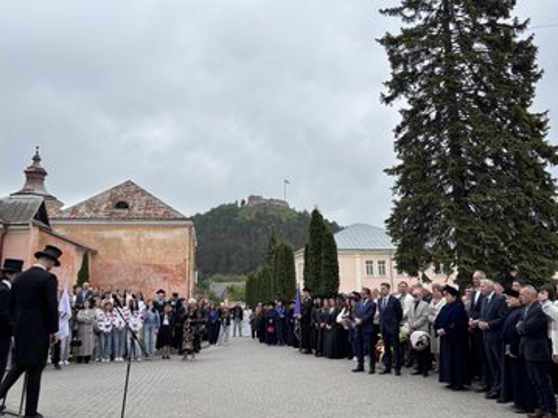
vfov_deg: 48.2
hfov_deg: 61.6
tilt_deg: +8.7
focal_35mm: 29
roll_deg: +1.5
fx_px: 467
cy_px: 207
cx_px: 294
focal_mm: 5.96
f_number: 1.6
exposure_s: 1/4082
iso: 50
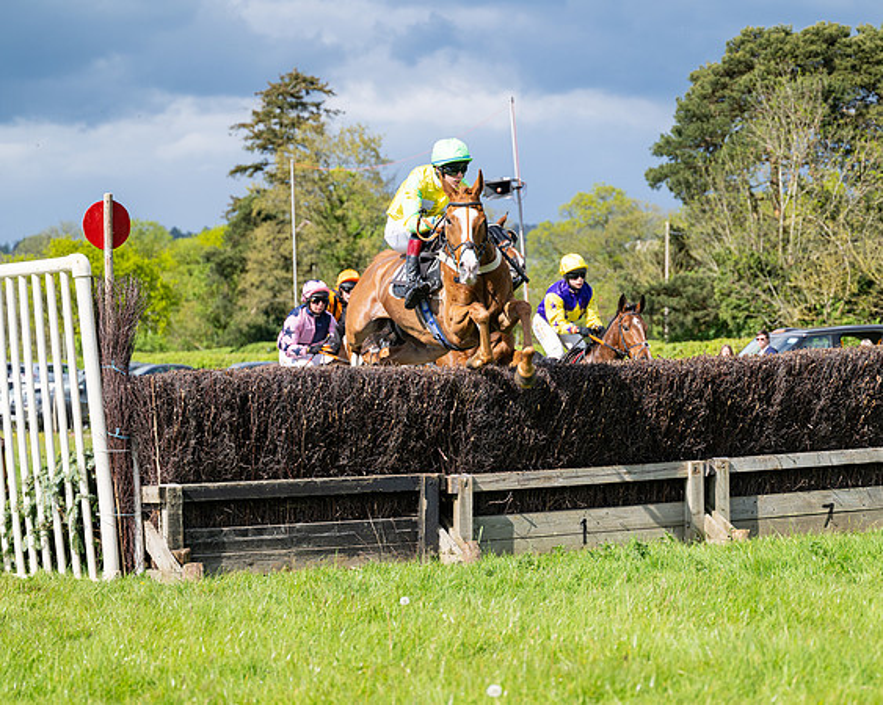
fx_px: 2883
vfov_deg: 14.0
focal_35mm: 110
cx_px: 442
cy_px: 352
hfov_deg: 17.4
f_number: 4
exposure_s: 1/1600
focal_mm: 98
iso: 200
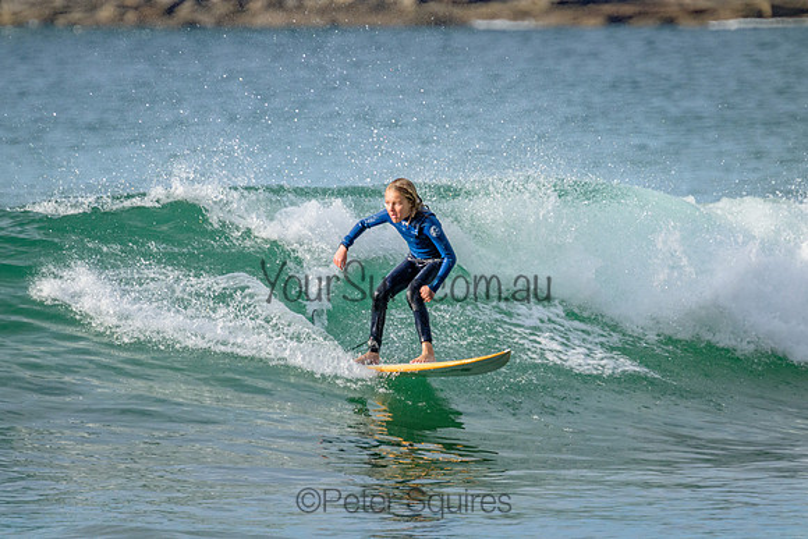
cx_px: 404
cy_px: 270
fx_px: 17959
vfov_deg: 1.7
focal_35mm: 800
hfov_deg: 2.6
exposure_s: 1/1250
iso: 2500
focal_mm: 800
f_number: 11
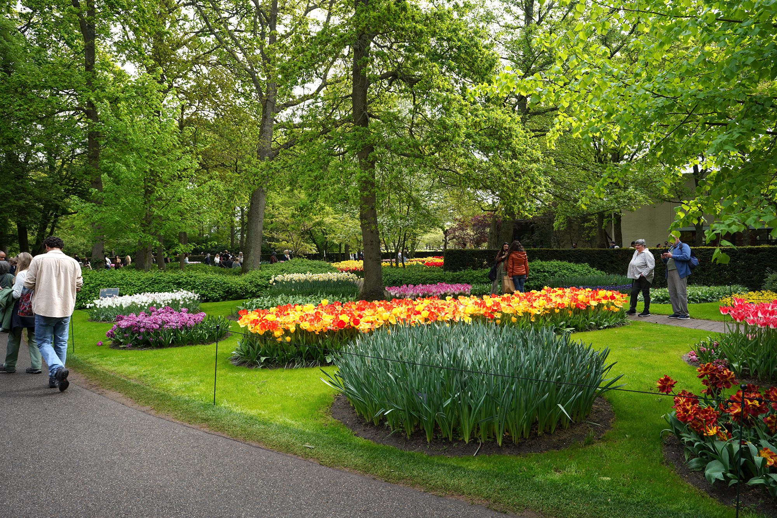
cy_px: 259
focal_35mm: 24
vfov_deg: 53.1
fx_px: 518
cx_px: 388
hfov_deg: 73.7
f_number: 6.3
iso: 100
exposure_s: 1/100
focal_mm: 24
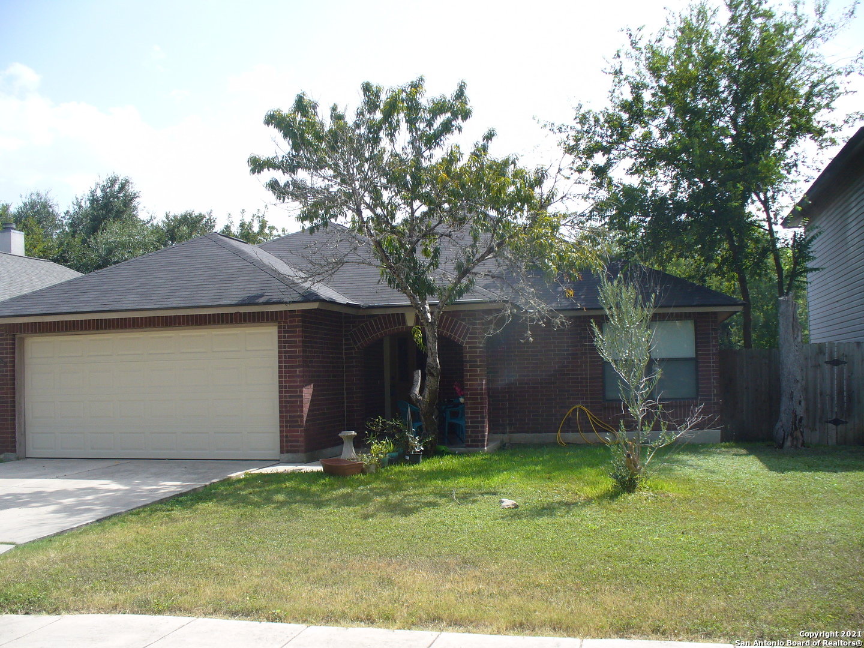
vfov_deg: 38.7
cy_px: 324
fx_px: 924
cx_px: 432
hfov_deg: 50.1
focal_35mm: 37
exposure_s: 1/200
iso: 80
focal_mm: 6.1
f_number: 5.6
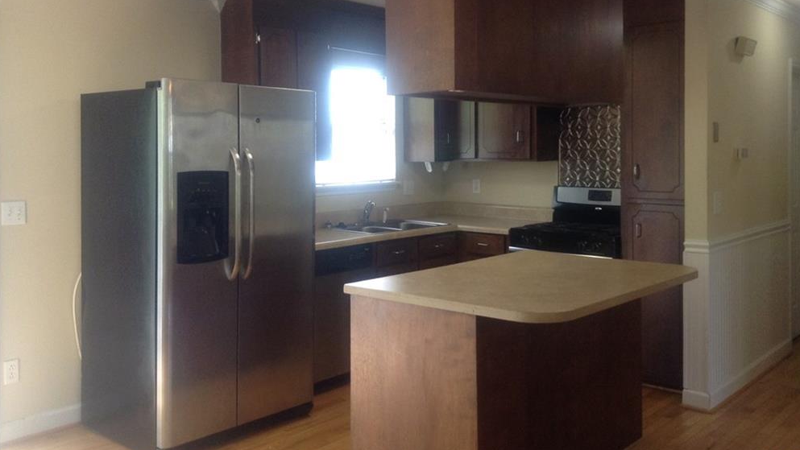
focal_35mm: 37
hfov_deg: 54.0
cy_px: 161
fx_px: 785
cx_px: 408
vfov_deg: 31.8
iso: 80
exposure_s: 1/24
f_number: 2.4
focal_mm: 3.3
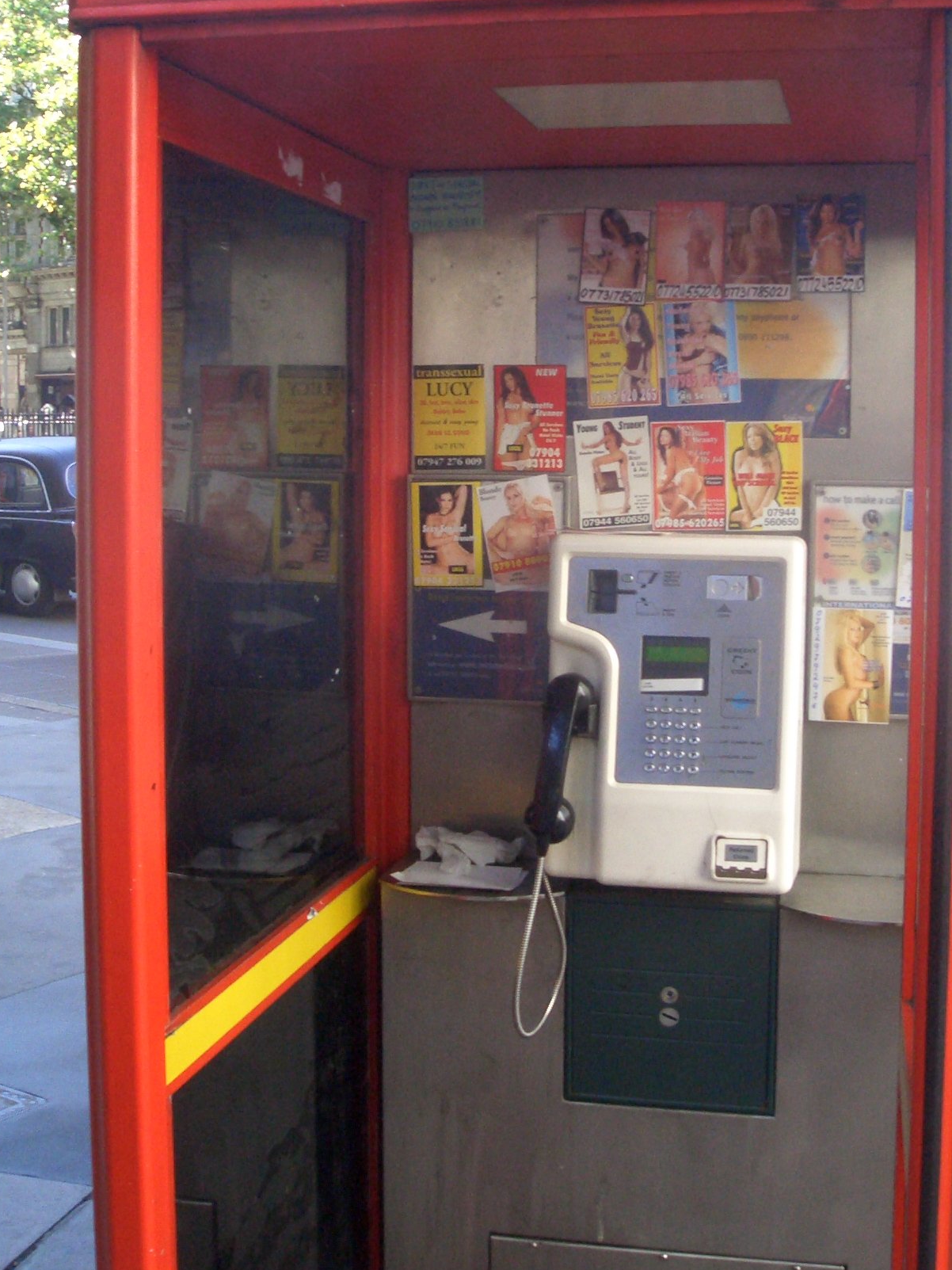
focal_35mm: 46
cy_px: 514
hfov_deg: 31.4
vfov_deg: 41.1
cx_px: 560
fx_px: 1687
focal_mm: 4.8
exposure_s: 1/100
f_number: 4
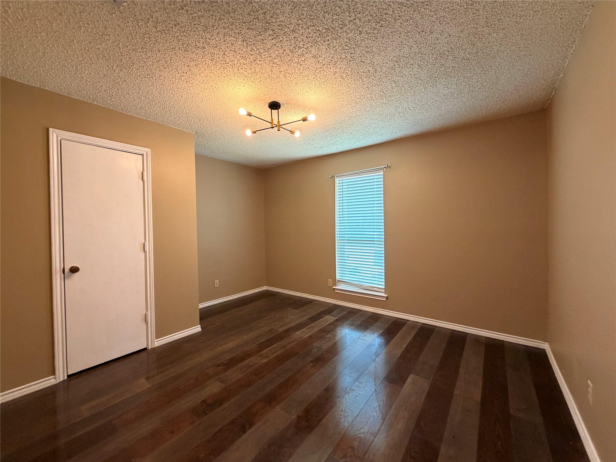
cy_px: 231
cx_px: 308
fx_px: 249
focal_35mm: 14
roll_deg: +1.4
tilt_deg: -1.6
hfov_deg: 102.1
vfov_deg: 85.7
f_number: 2.2
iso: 250
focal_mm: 2.22
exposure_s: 1/60
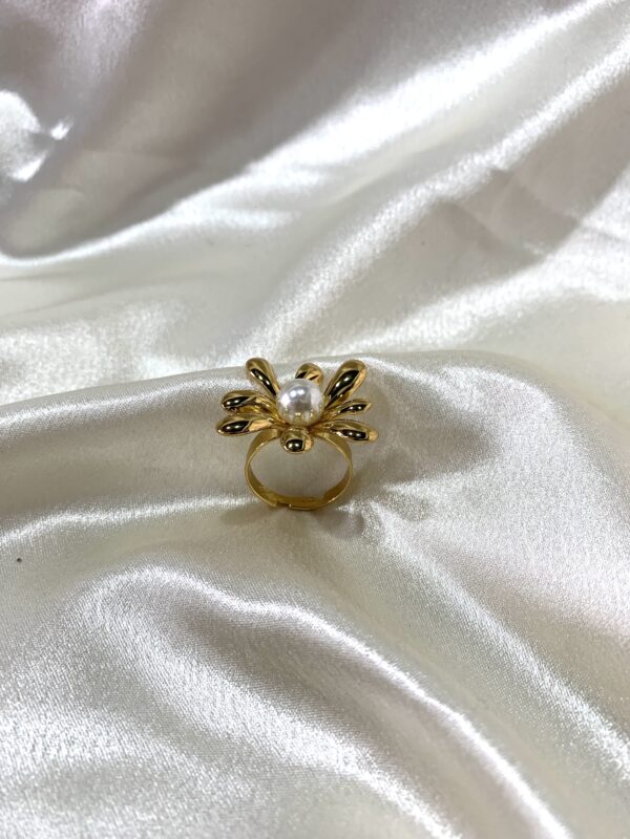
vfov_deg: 67.3
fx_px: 631
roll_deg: -2.2
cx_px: 315
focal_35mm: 26
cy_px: 420
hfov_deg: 53.1
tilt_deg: -43.8
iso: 64
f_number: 1.8
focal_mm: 4.25
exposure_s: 1/100
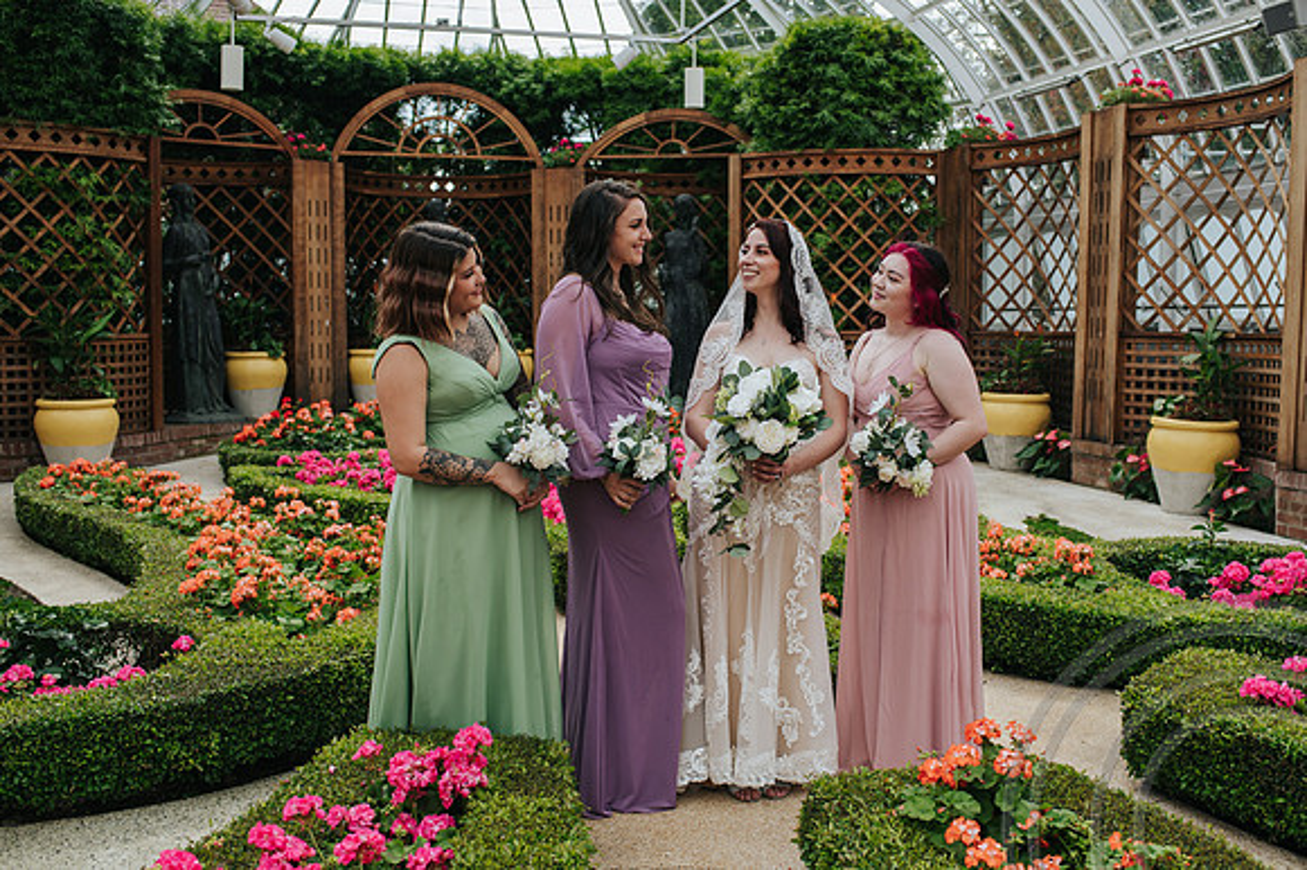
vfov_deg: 35.4
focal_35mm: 38
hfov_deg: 51.1
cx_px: 700
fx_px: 1364
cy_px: 435
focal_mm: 35
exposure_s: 1/1250
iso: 450
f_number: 3.5
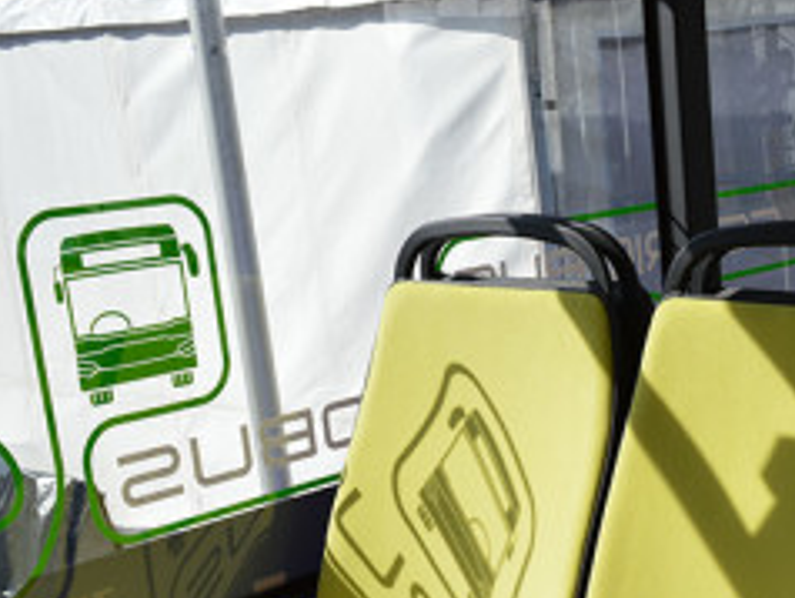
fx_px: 1540
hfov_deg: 27.4
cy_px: 553
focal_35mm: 67
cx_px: 783
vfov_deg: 21.4
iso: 100
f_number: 7.1
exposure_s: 1/200
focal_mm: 18
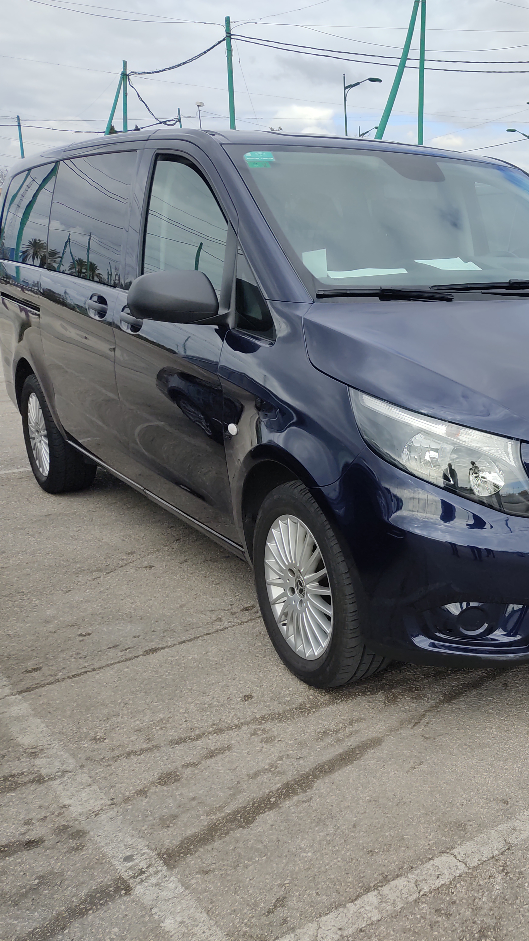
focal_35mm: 38
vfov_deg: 52.8
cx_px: 596
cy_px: 470
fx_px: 948
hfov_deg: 28.1
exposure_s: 1/598
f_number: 1.79
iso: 100
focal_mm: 4.74
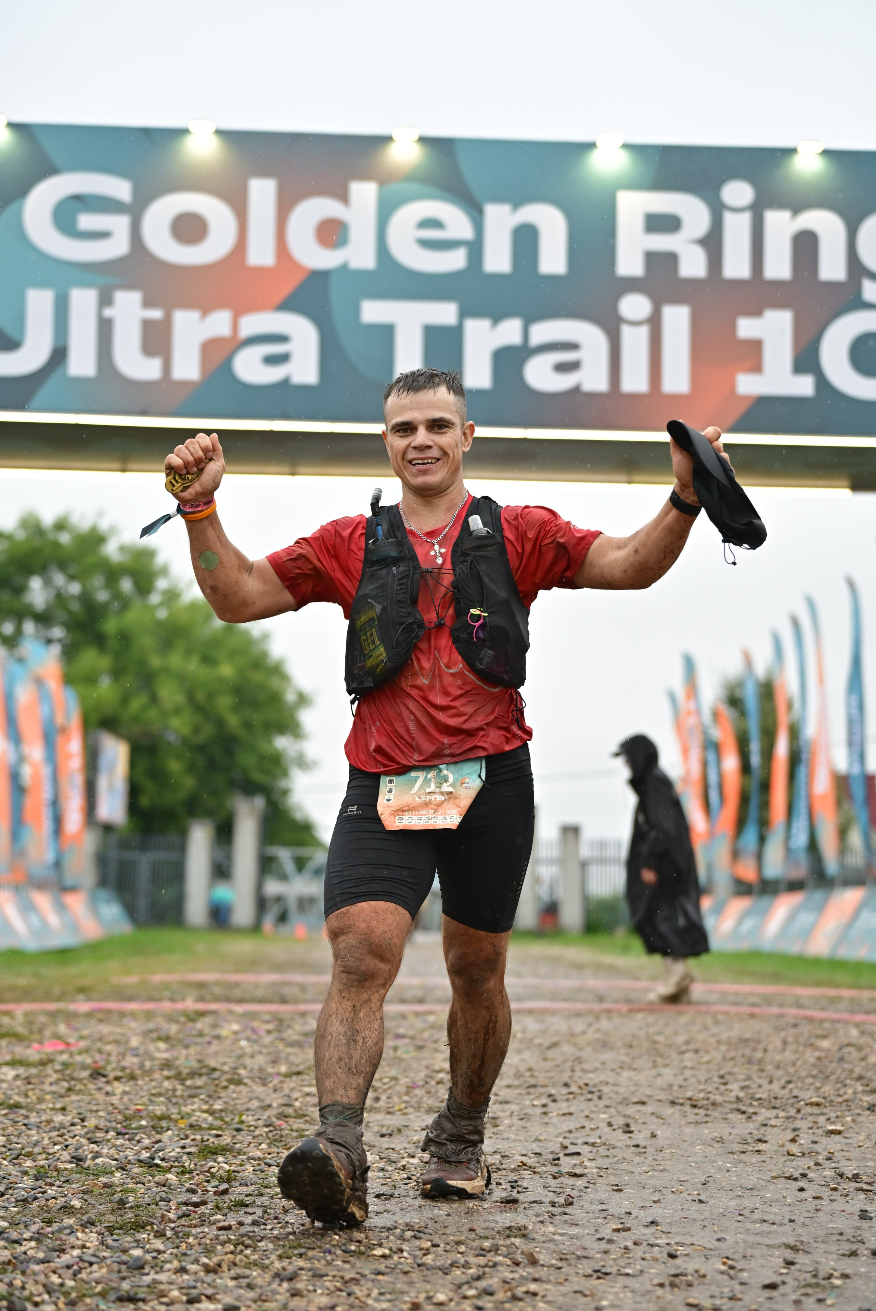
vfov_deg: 31.9
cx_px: 438
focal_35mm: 63
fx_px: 2297
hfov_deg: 21.6
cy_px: 656
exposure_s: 1/1250
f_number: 2.4
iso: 800
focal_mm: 63
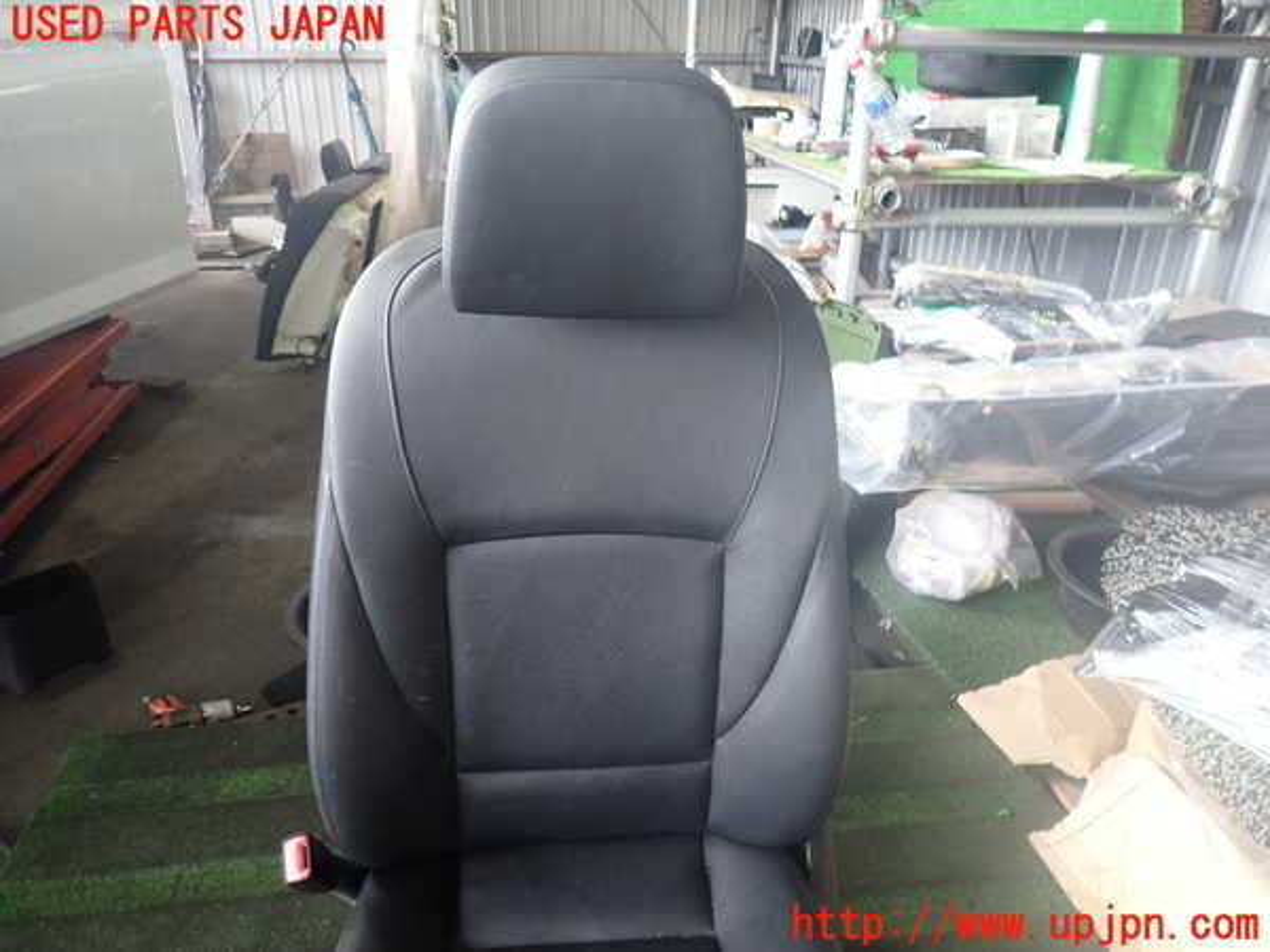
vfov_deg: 54.9
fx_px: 917
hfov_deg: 69.4
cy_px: 476
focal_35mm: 25
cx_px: 635
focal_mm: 4.5
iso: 200
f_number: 2
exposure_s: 1/80
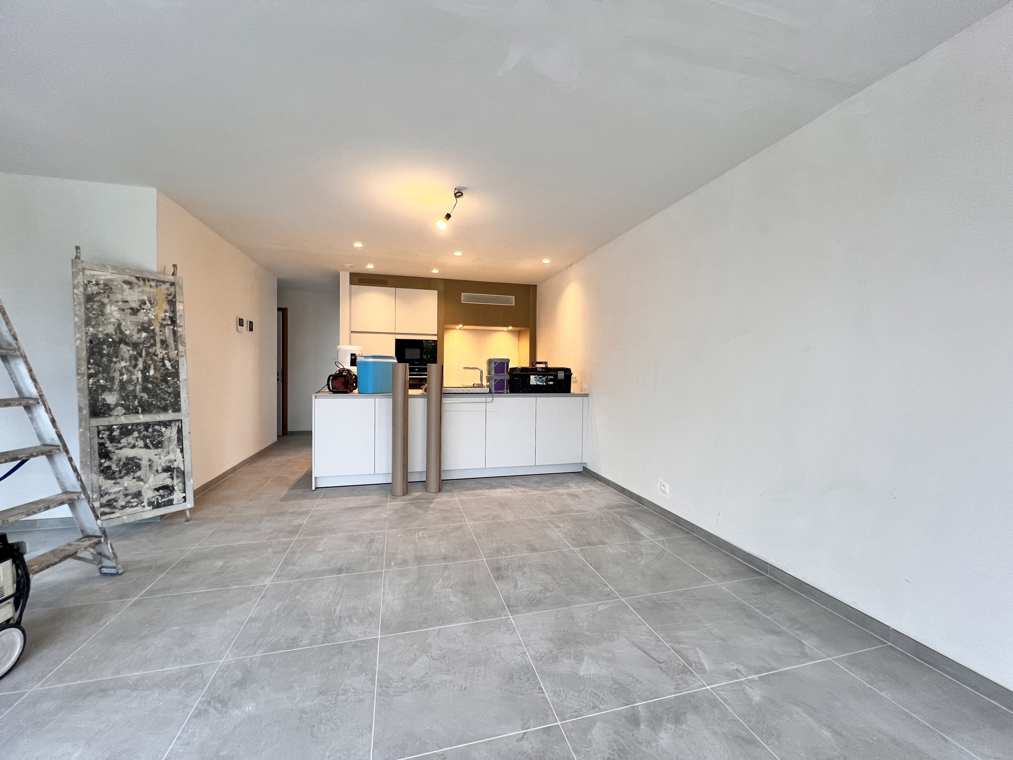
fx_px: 380
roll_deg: -0.6
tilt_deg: -1.3
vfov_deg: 89.9
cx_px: 506
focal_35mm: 13
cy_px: 380
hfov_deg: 106.2
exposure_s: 1/100
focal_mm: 1.57
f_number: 1.8
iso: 160
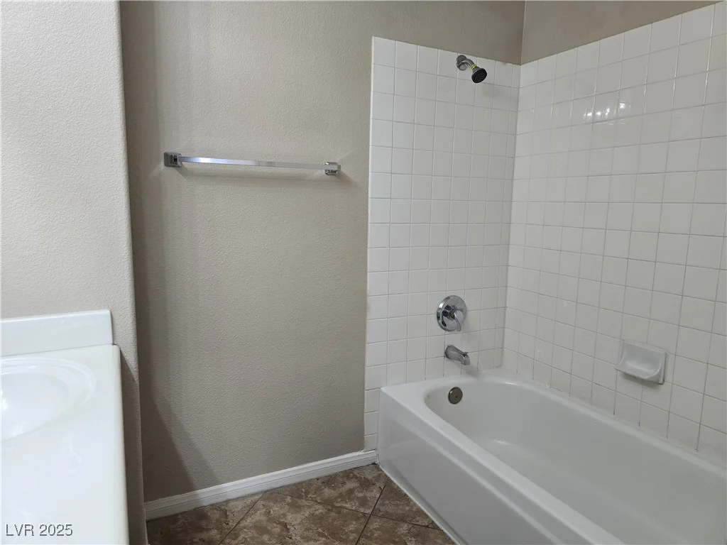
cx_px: 364
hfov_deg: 73.9
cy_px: 272
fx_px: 483
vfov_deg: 58.9
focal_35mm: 23
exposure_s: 1/120
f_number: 1.7
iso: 125
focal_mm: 6.3
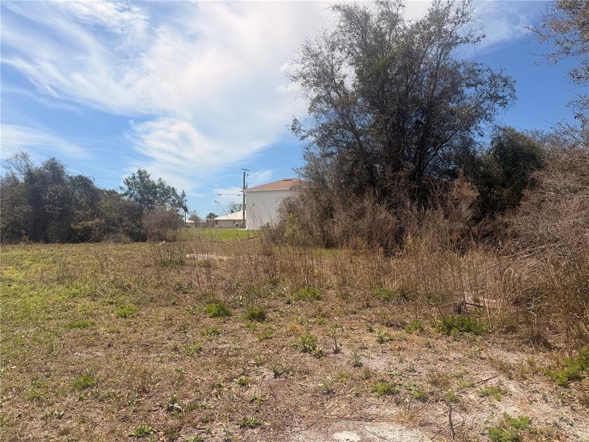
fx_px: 408
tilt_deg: -2.5
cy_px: 221
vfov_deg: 56.8
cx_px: 294
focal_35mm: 24
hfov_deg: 71.6
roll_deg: -0.1
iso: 80
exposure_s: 1/8130
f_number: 1.78
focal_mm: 6.76
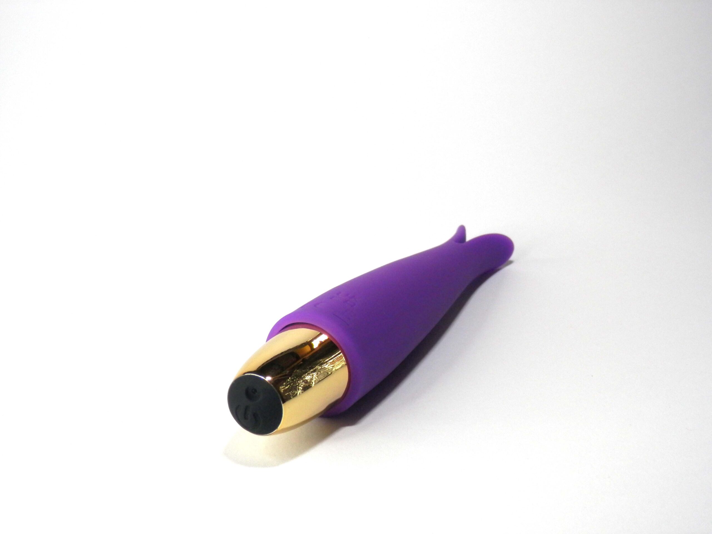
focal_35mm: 54
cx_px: 356
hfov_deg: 35.5
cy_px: 267
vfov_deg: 27.0
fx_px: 1111
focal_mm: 9.8
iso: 100
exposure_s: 1/100
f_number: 4.1
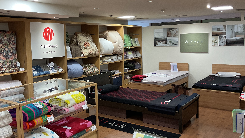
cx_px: 105
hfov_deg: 53.8
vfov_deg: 32.0
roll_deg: +1.4
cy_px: 61
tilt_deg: -5.2
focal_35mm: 37
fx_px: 240
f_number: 1.8
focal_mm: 3
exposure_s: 1/120
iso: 64
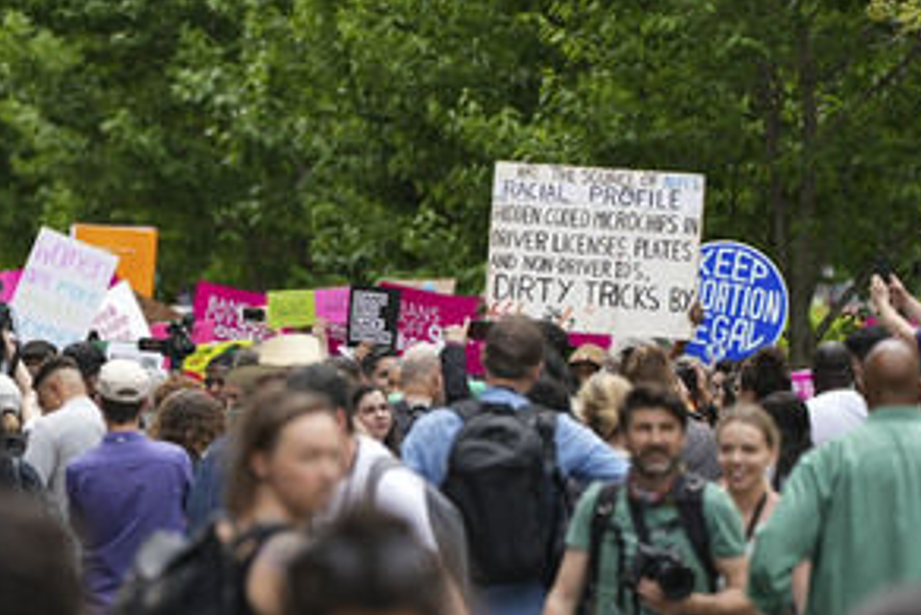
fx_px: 15050
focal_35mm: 588
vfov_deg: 2.3
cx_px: 290
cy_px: 385
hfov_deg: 3.5
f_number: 7.1
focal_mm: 382
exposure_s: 1/500
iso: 400
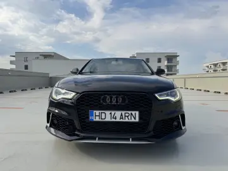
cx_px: 114
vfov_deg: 56.8
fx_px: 158
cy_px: 86
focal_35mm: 24
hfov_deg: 71.6
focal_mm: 6.76
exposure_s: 1/4310
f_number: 1.78
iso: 80
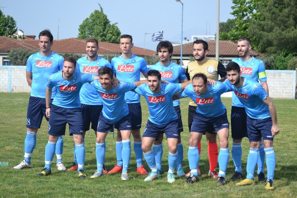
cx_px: 148
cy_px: 99
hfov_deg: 21.9
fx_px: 767
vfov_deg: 14.7
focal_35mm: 93
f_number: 5.6
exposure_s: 1/1600
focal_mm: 62
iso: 400
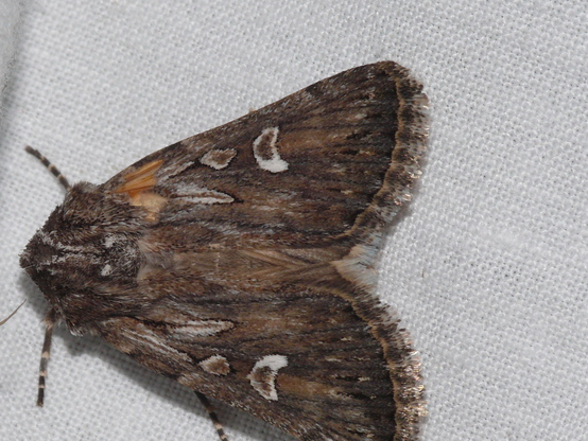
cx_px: 230
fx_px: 4316
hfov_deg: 7.8
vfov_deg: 5.9
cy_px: 216
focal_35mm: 254
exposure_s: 1/640
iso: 200
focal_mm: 34.9
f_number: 11
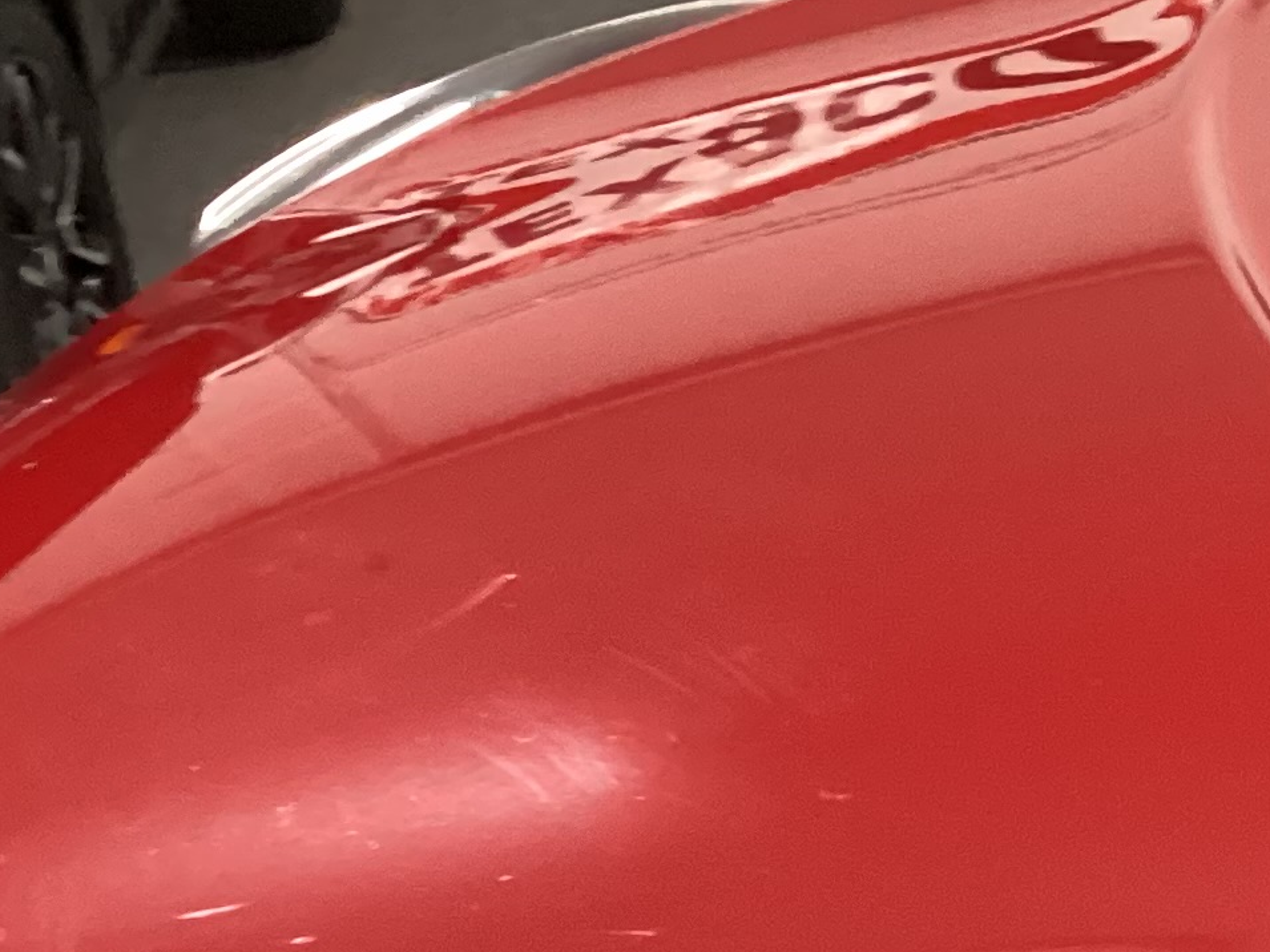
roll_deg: +4.6
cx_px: 1383
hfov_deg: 17.9
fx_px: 3888
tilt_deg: -32.2
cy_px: 1364
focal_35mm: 106
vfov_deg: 13.3
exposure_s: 1/33
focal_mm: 3.3
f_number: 2.4
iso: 400
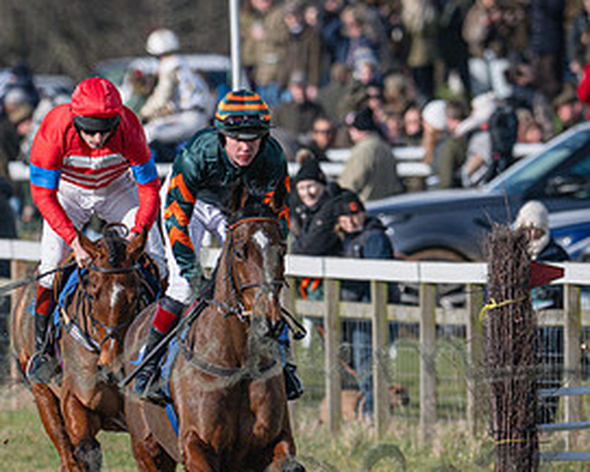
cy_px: 274
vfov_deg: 1.1
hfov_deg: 1.4
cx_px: 108
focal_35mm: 1403
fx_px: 24508
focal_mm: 400
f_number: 5
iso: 400
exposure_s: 1/3200
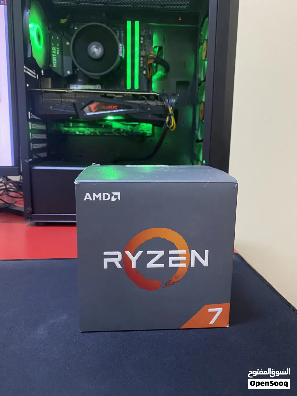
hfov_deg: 53.1
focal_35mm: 26
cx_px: 148
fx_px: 297
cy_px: 198
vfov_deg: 67.3
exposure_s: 1/49
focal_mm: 4.25
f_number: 1.8
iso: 500
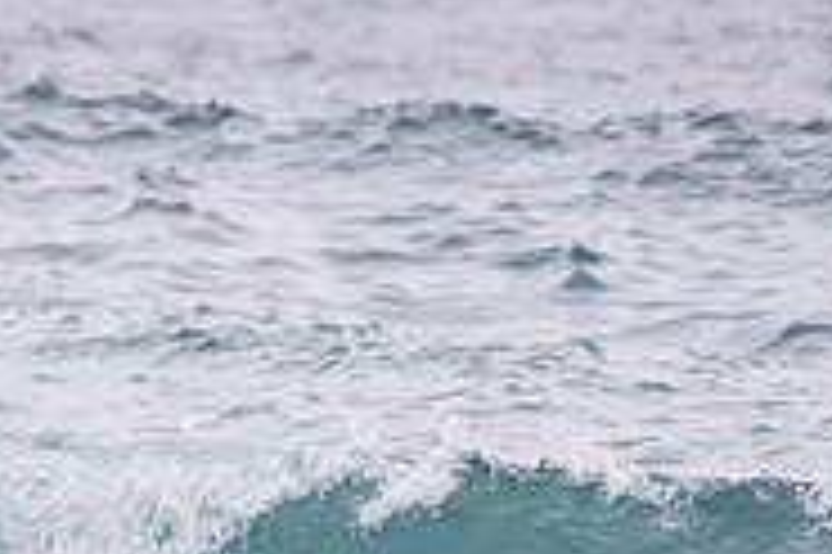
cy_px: 547
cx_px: -470
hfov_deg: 1.1
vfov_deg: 0.7
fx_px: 44356
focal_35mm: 1921
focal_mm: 500
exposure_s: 1/2000
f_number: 5.6
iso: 1000
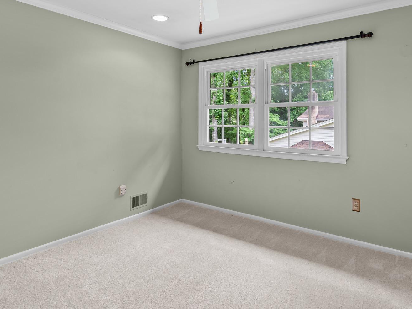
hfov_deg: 69.9
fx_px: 294
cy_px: 117
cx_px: 209
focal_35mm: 25
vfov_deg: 54.7
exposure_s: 1.3
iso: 100
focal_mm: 16.5
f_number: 9
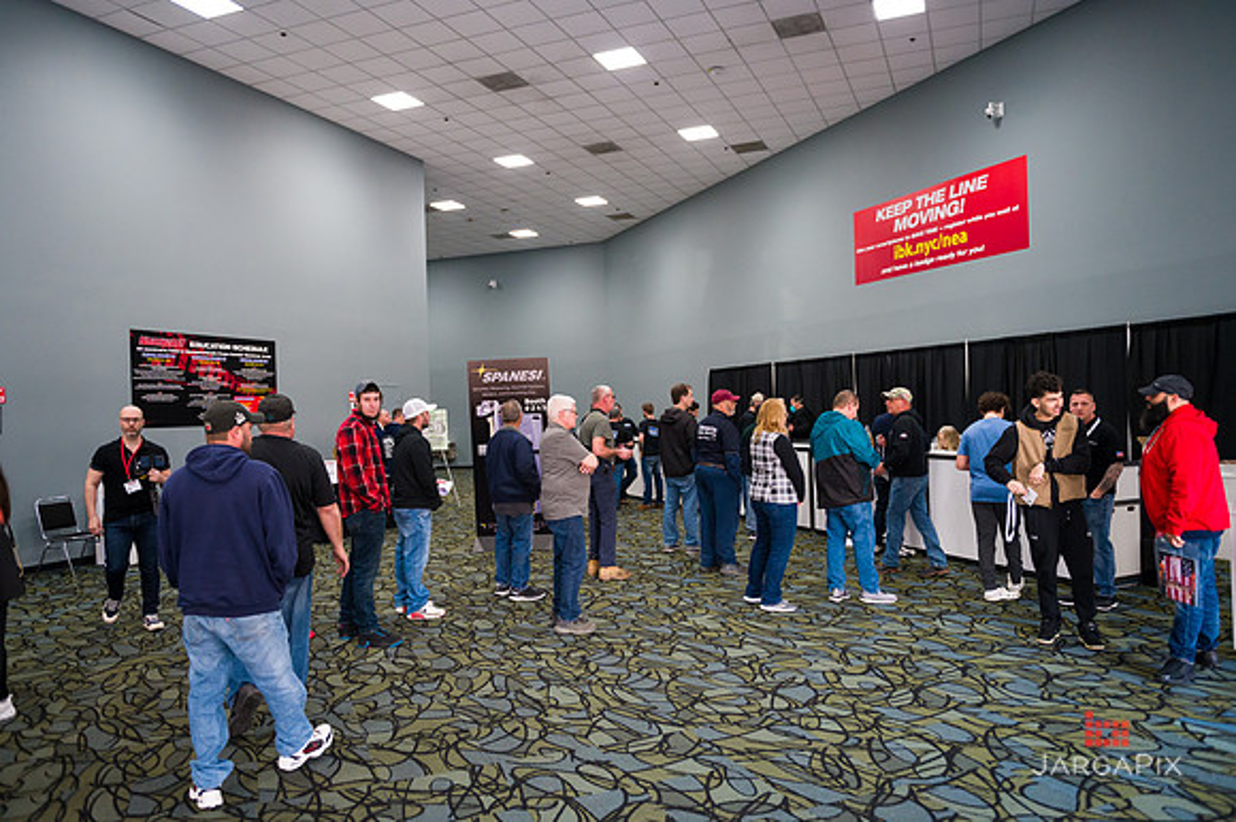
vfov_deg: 49.5
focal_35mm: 26
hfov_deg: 69.4
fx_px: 892
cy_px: 411
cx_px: 618
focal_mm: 26
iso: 3200
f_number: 3.2
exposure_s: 1/200
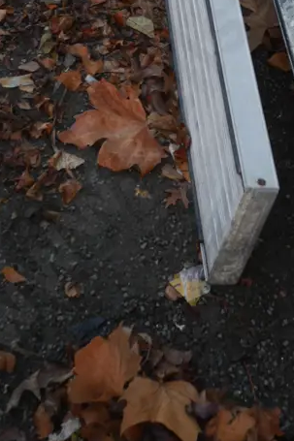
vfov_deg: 21.6
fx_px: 1091
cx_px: 285
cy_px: -51
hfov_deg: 15.1
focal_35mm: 89
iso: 200
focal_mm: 19
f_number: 4.1
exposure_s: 1/125
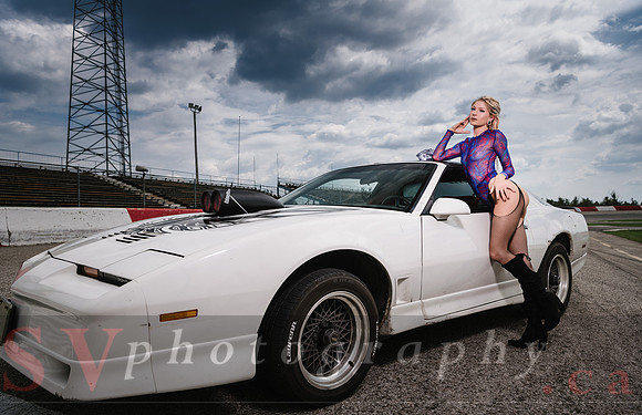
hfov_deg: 73.8
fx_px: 428
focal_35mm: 24
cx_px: 321
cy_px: 208
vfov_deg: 51.8
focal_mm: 24
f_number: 5.6
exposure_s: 1/200
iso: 40
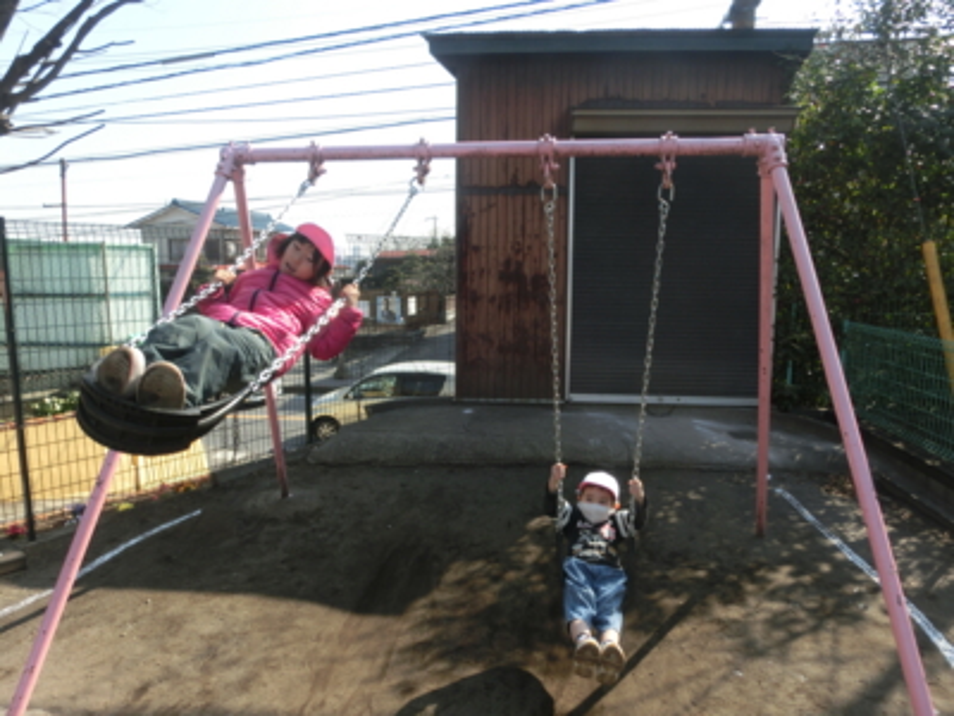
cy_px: 358
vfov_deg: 56.8
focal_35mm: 24
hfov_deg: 71.6
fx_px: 661
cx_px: 477
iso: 80
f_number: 3
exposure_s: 1/640
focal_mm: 4.24
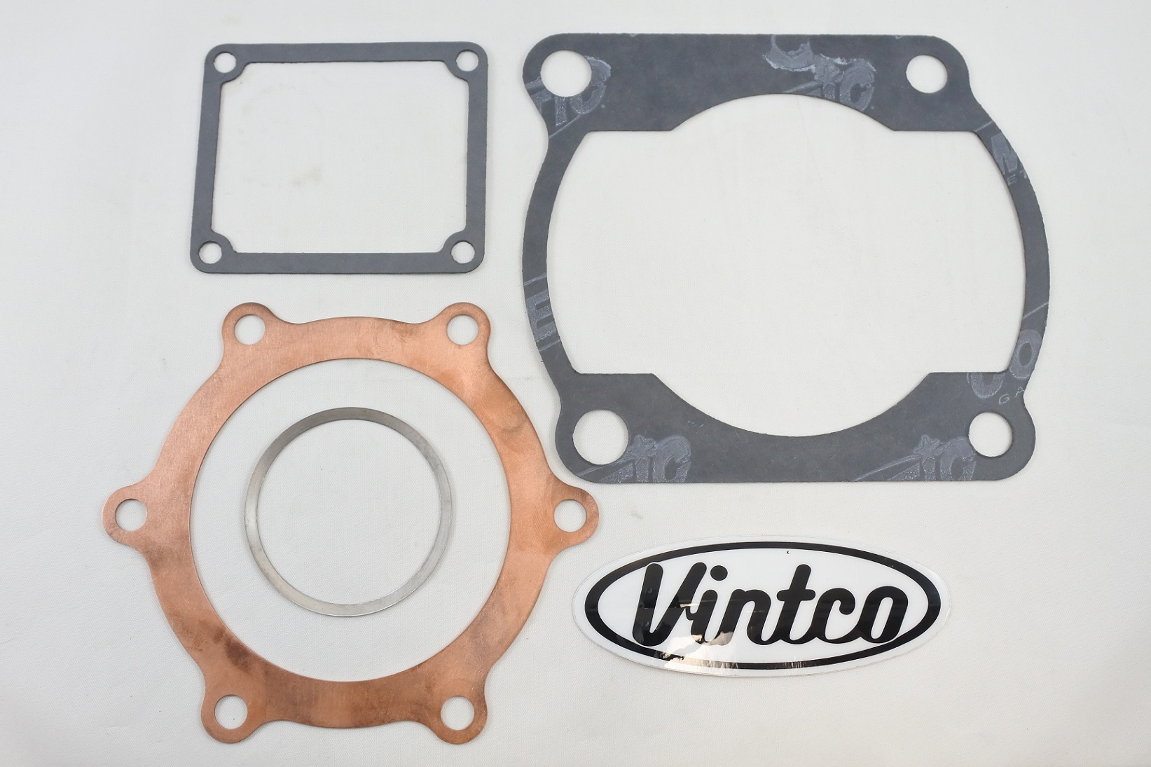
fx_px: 991
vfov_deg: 42.3
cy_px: 384
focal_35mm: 31
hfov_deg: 60.3
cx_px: 576
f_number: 3.8
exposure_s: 1/160
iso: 400
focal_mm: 11.6
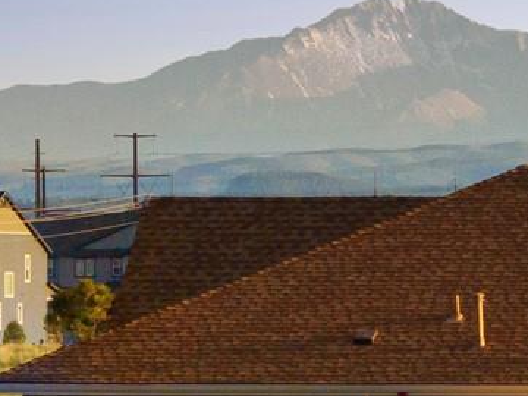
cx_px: 444
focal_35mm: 738
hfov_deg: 2.7
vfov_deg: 2.0
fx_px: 11257
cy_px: 567
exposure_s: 1/1250
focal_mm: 30.71
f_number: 3.4
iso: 400
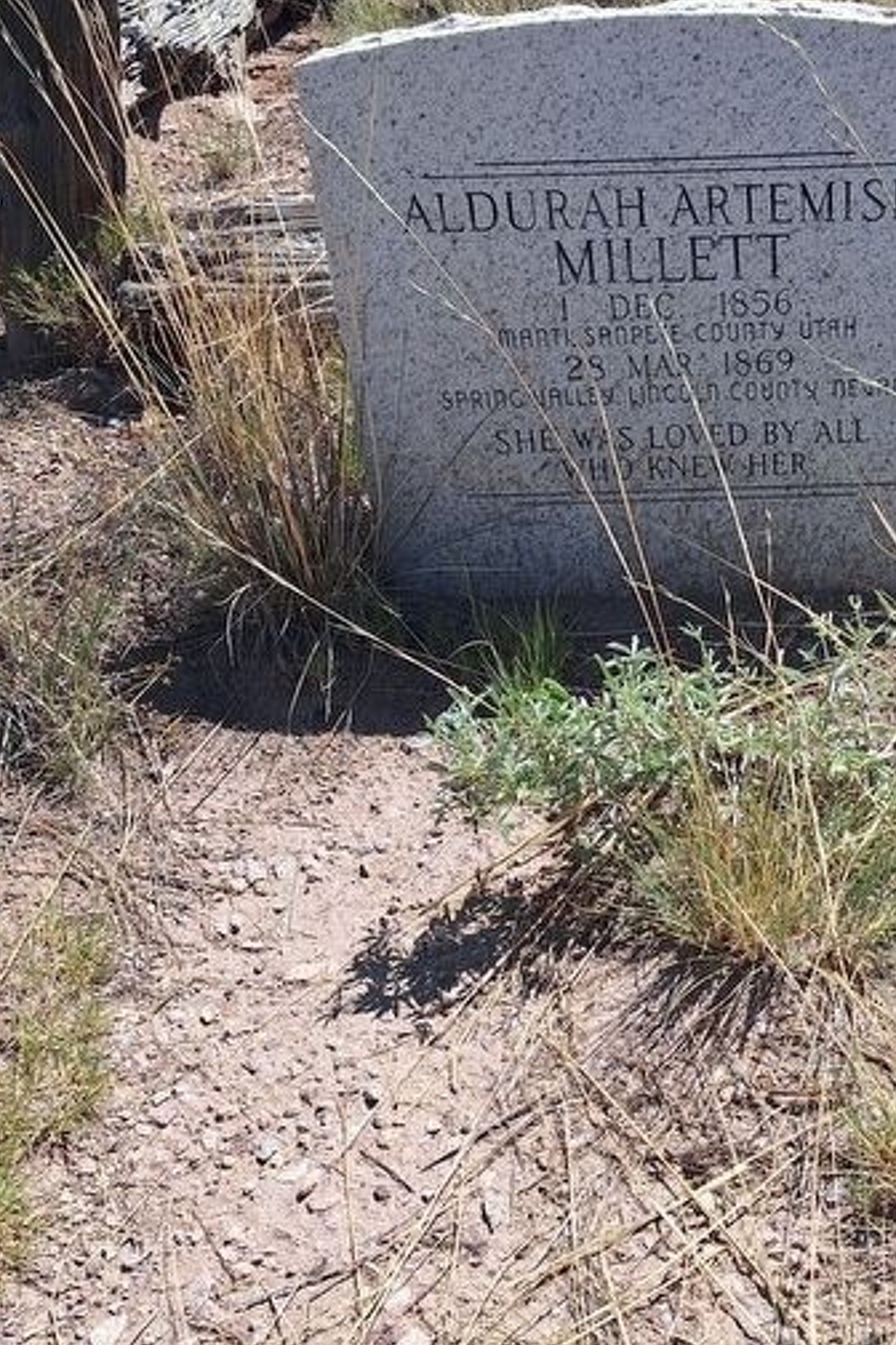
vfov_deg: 50.2
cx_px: 723
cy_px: 504
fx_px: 1419
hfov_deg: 34.0
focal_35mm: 38
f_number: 1.8
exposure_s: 1/2833
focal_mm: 5.54
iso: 40
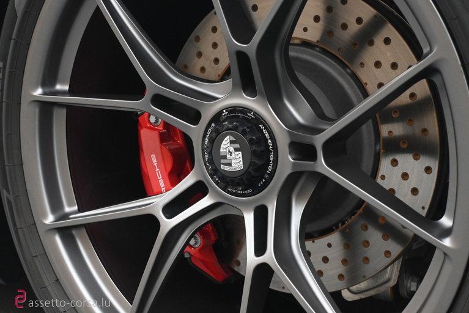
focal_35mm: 62
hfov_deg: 32.6
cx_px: 234
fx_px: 801
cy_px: 156
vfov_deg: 22.1
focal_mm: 41
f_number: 5.6
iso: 2000
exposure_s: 1/30
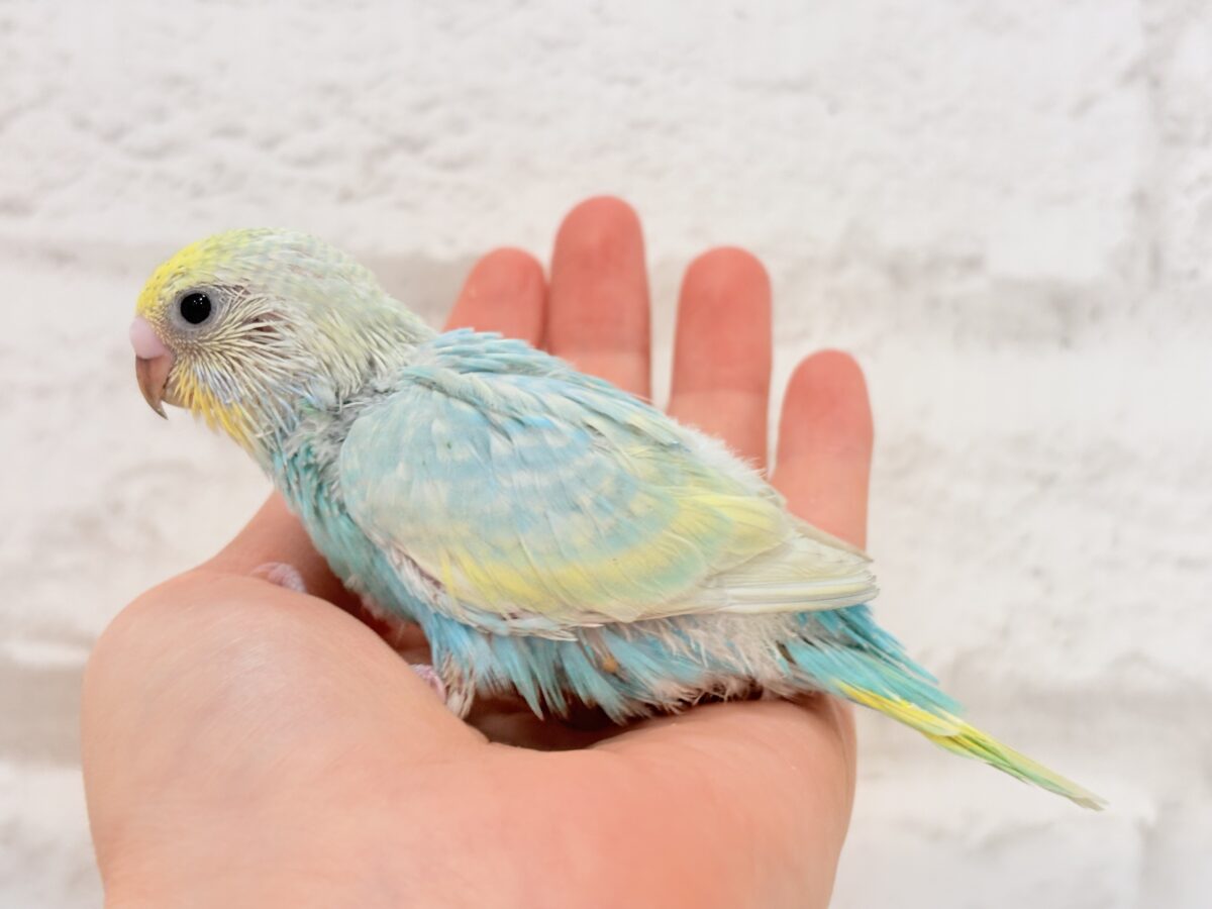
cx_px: 606
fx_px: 1821
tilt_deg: -3.2
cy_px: 454
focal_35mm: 52
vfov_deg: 28.0
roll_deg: -2.1
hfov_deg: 36.8
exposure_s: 1/50
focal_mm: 5.96
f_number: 1.6
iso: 50
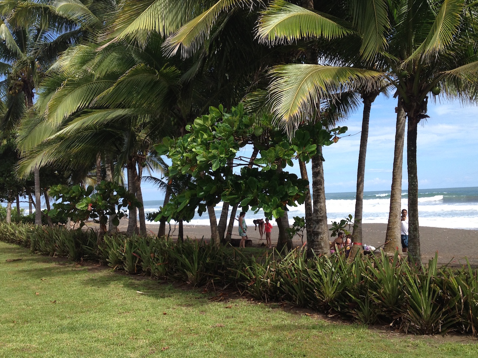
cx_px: 216
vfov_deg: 33.6
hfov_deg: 43.8
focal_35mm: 43
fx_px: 594
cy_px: 164
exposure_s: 1/1314
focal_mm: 4.28
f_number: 2.4
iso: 50
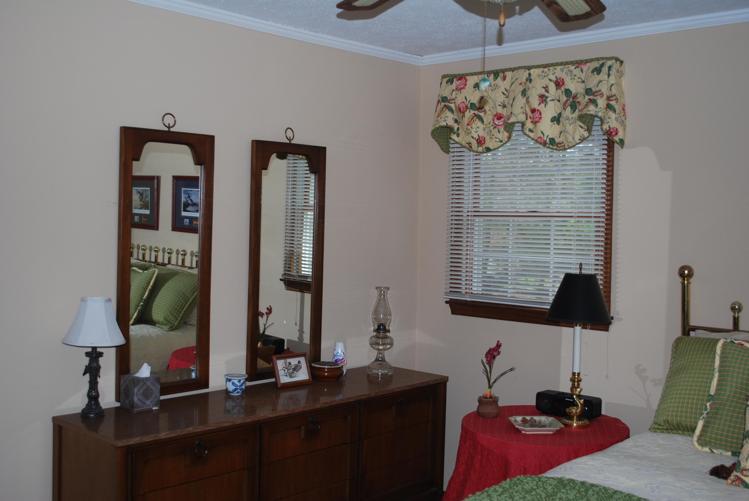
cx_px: 374
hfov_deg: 49.5
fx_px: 812
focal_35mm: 39
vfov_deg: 34.3
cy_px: 250
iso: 200
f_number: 4.5
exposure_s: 1/60
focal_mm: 26
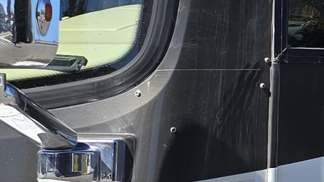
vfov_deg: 7.1
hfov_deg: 10.8
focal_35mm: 172
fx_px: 1478
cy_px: 41
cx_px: 756
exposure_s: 1/641
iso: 12
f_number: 1.7
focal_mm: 6.3
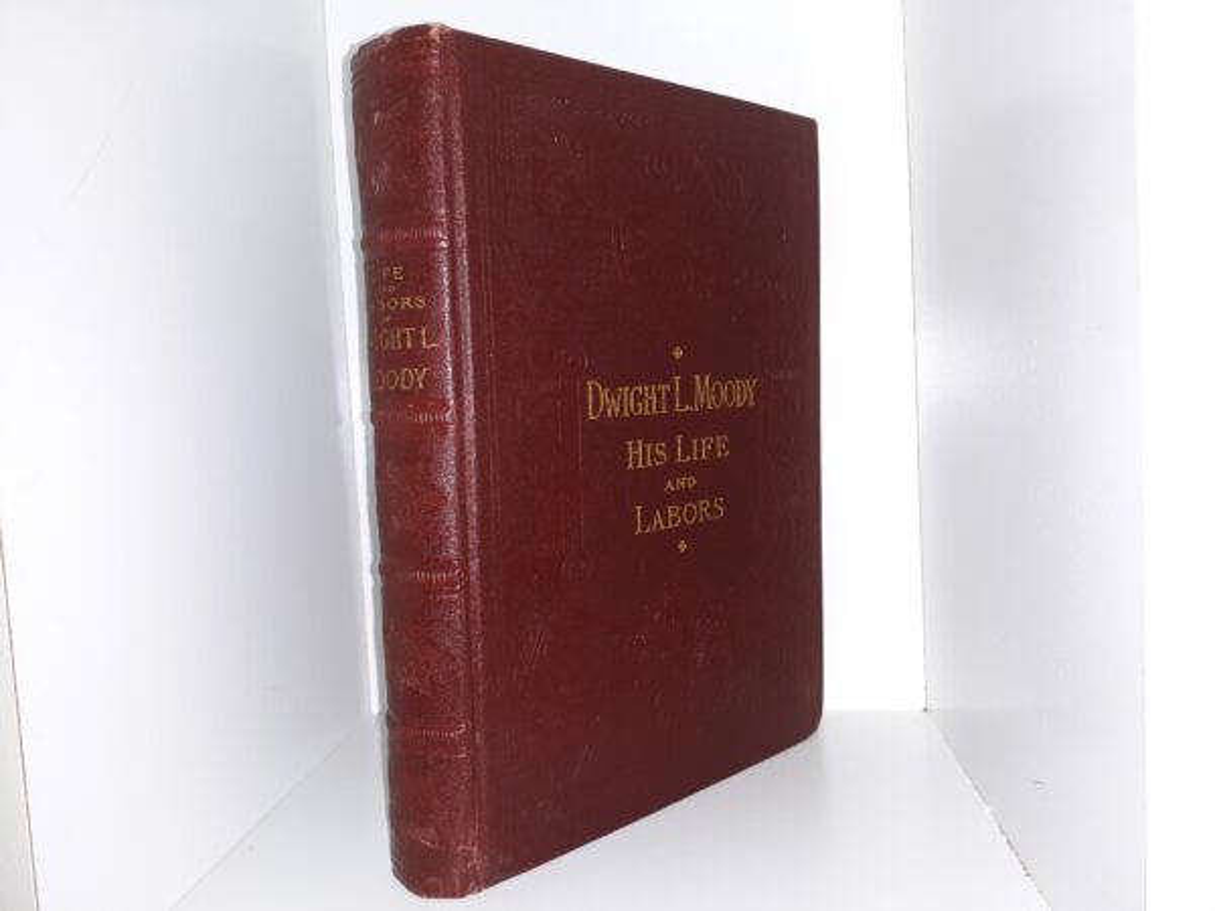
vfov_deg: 49.7
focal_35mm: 28
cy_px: 456
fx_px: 983
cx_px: 608
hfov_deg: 63.4
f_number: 1.7
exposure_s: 1/60
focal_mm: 3.7
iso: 50
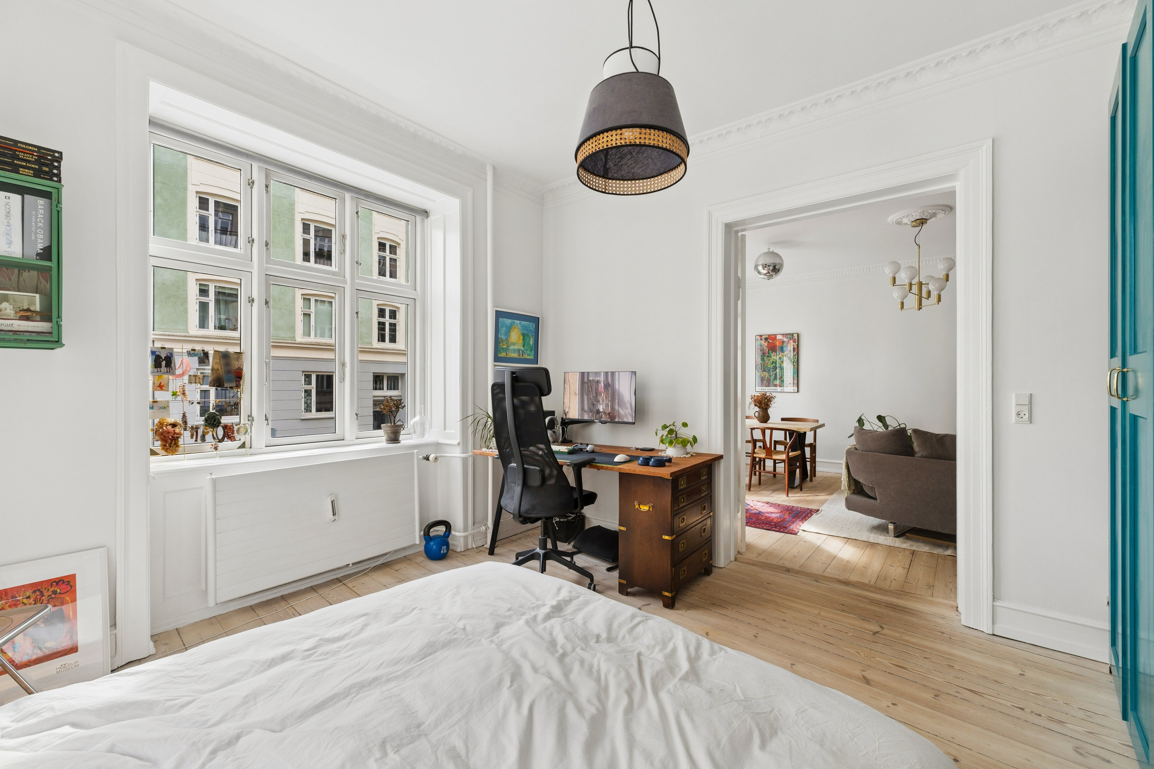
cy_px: 384
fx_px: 481
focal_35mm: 15
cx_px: 577
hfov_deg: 100.4
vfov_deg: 77.3
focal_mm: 10
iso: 200
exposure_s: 1/50
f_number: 7.1
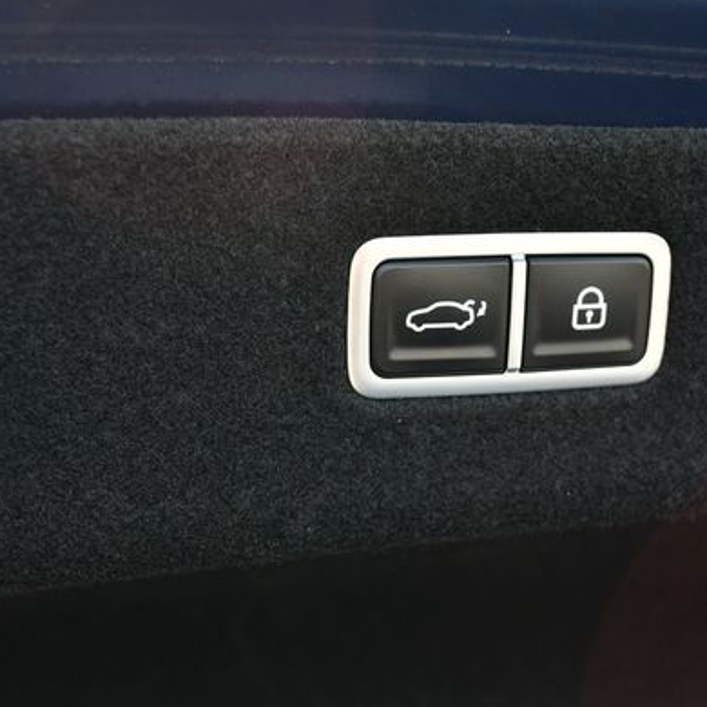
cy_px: 375
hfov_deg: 25.5
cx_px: 513
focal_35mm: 67
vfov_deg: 25.7
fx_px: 1548
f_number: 4.5
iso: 400
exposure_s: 1/250
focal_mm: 24
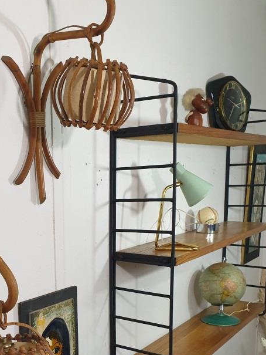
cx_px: 46
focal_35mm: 44
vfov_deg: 41.6
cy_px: 269
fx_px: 451
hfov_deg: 31.8
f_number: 2.4
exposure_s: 1/50
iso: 400
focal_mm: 4.3
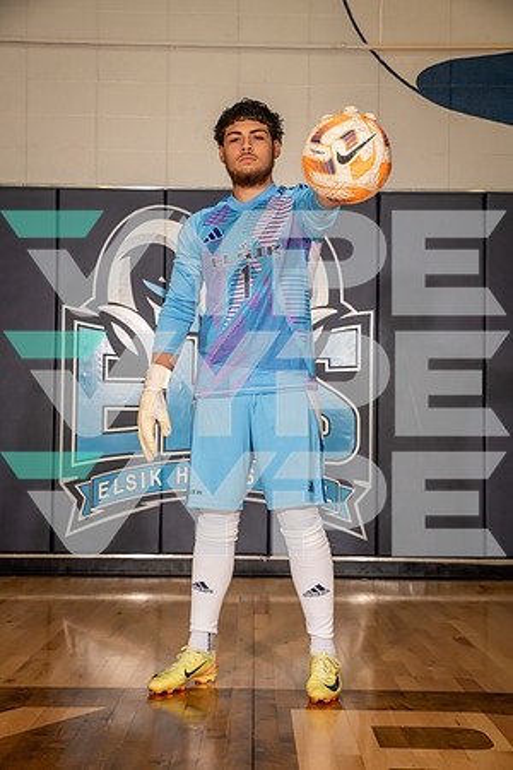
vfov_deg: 36.2
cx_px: 256
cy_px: 385
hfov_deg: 24.6
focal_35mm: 55
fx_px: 1176
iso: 800
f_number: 6.3
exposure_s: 1/320
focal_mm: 55
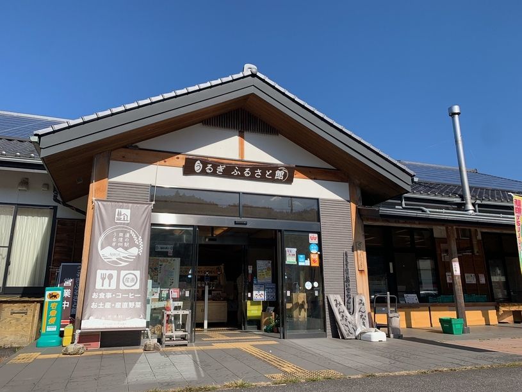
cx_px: 261
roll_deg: +0.0
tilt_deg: +16.7
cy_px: 196
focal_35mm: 26
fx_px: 392
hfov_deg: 67.3
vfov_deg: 53.1
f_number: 1.8
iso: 25
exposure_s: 1/2421
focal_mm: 4.25
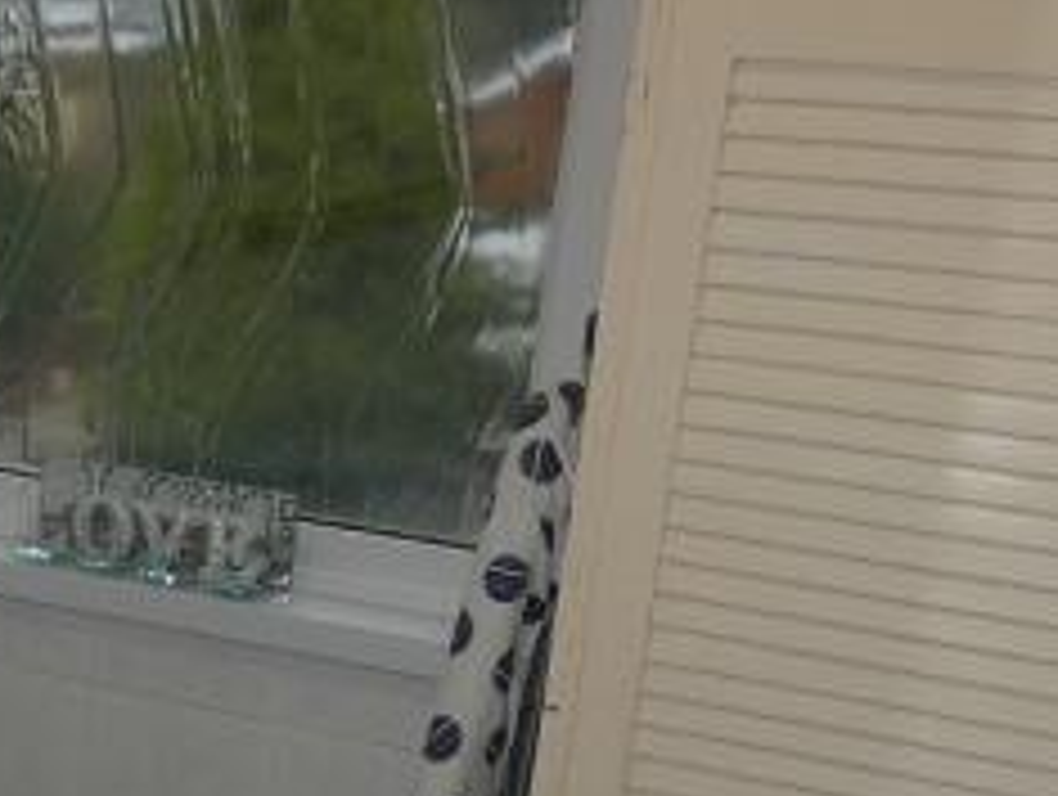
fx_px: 2663
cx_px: -212
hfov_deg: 20.9
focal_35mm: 87
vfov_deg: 15.7
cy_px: 1178
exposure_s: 1/125
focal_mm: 3.6
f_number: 2.8
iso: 80
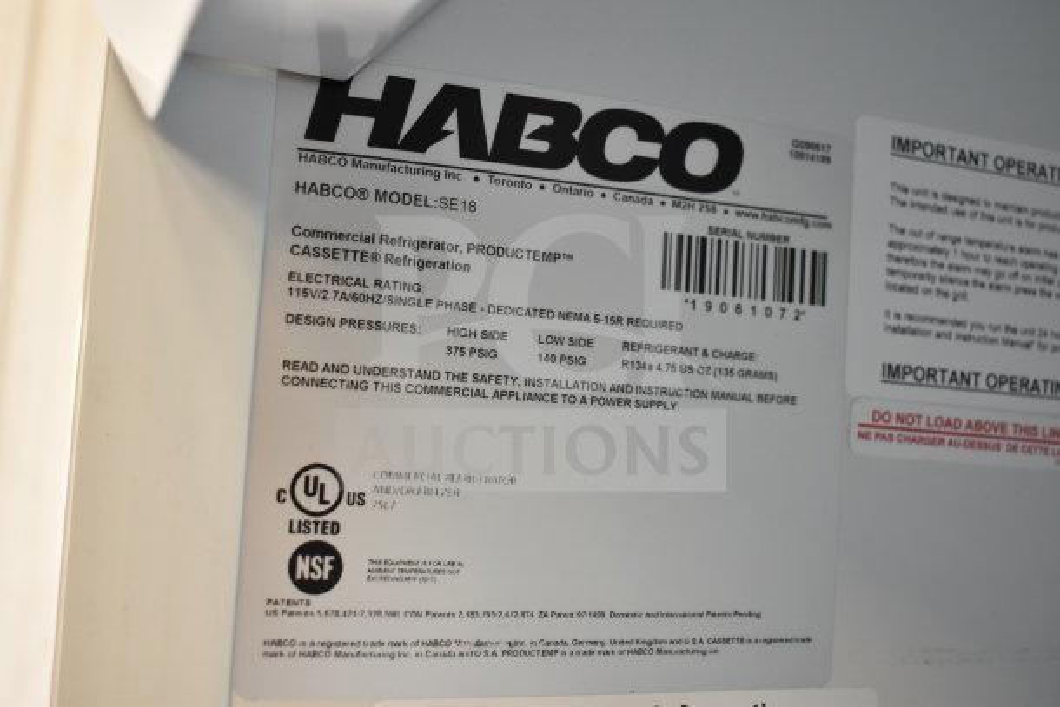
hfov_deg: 46.4
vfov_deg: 31.9
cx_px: 530
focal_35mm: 42
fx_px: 1237
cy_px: 354
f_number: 4.2
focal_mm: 28
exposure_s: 1/50
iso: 720
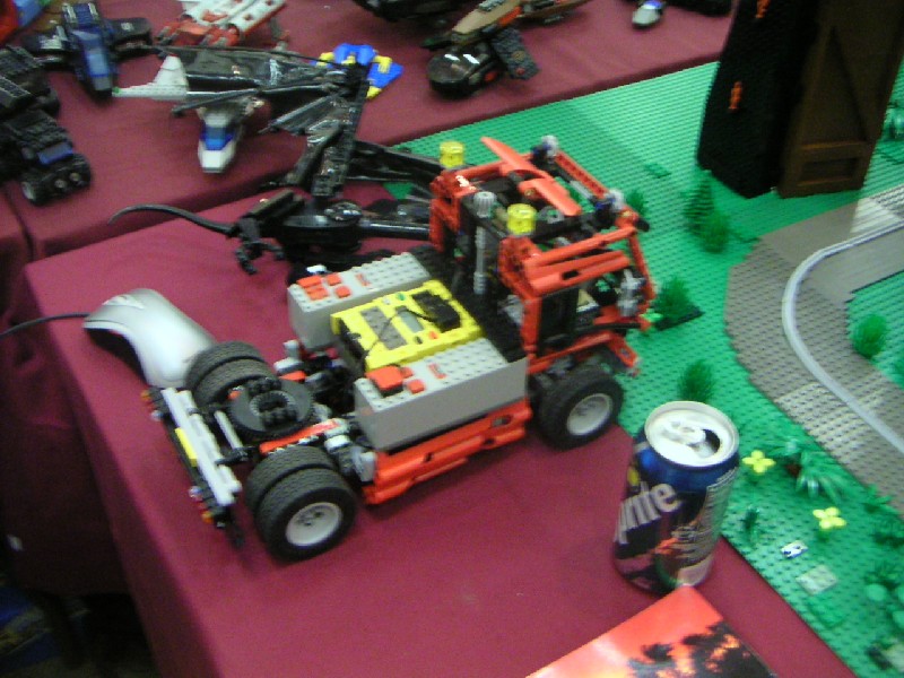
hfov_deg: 46.8
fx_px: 1045
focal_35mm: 40
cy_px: 339
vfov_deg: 36.0
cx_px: 452
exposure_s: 1/15
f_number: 2.9
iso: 400
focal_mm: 5.3
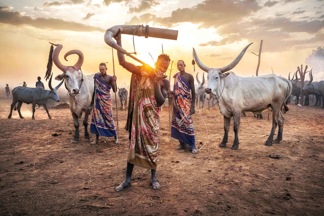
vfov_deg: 45.0
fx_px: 261
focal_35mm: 29
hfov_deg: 63.7
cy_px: 108
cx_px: 162
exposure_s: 1/320
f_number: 7.1
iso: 1250
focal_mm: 29
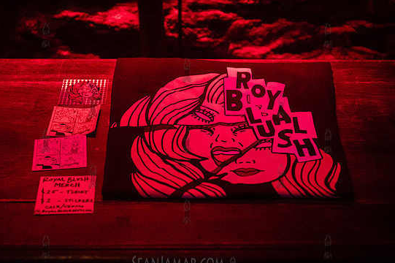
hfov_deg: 31.4
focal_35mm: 64
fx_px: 702
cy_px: 120
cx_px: 186
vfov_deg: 21.2
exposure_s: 1/200
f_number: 3.2
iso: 8000
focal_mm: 48
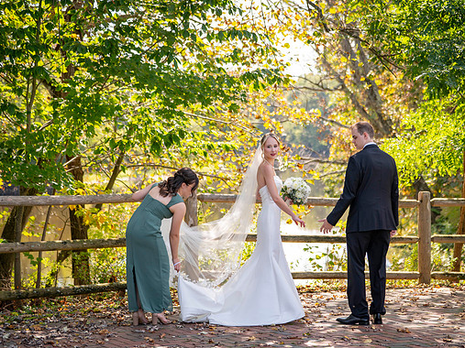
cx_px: 250
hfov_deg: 24.7
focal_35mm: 79
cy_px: 175
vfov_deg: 18.7
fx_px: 1061
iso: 400
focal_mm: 70
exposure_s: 1/1600
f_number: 2.8
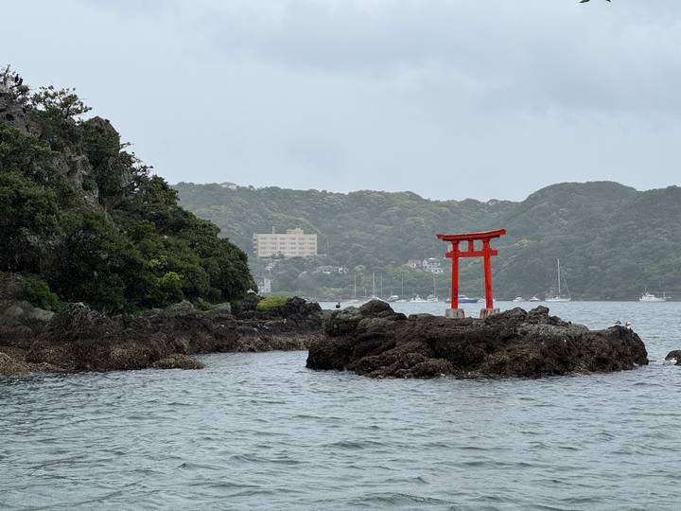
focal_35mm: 77
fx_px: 1515
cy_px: 256
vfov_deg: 19.1
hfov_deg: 25.3
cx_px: 340
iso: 25
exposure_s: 1/968
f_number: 2.8
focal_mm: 9
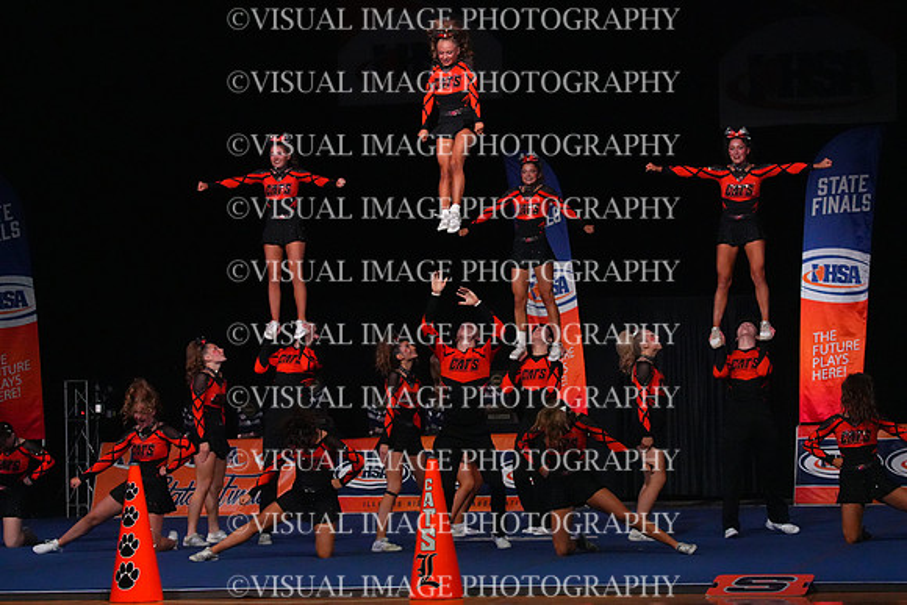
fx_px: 2898
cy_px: 302
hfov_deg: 17.8
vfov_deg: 11.9
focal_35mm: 115
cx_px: 454
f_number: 5.6
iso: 16000
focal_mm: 115
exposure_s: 1/1250
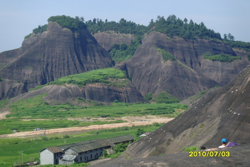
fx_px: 583
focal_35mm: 84
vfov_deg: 16.3
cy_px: 79
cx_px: 126
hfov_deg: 24.2
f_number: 4.2
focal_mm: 13.7
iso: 80
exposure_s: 1/500
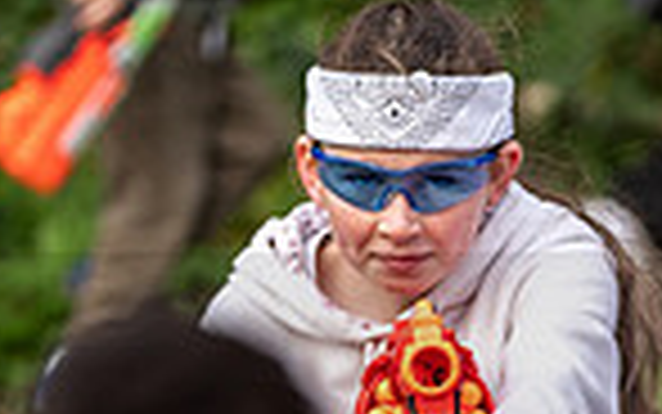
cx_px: 674
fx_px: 10883
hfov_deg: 3.5
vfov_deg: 2.2
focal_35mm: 603
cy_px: 651
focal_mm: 144
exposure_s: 1/400
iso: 100
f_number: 2.8
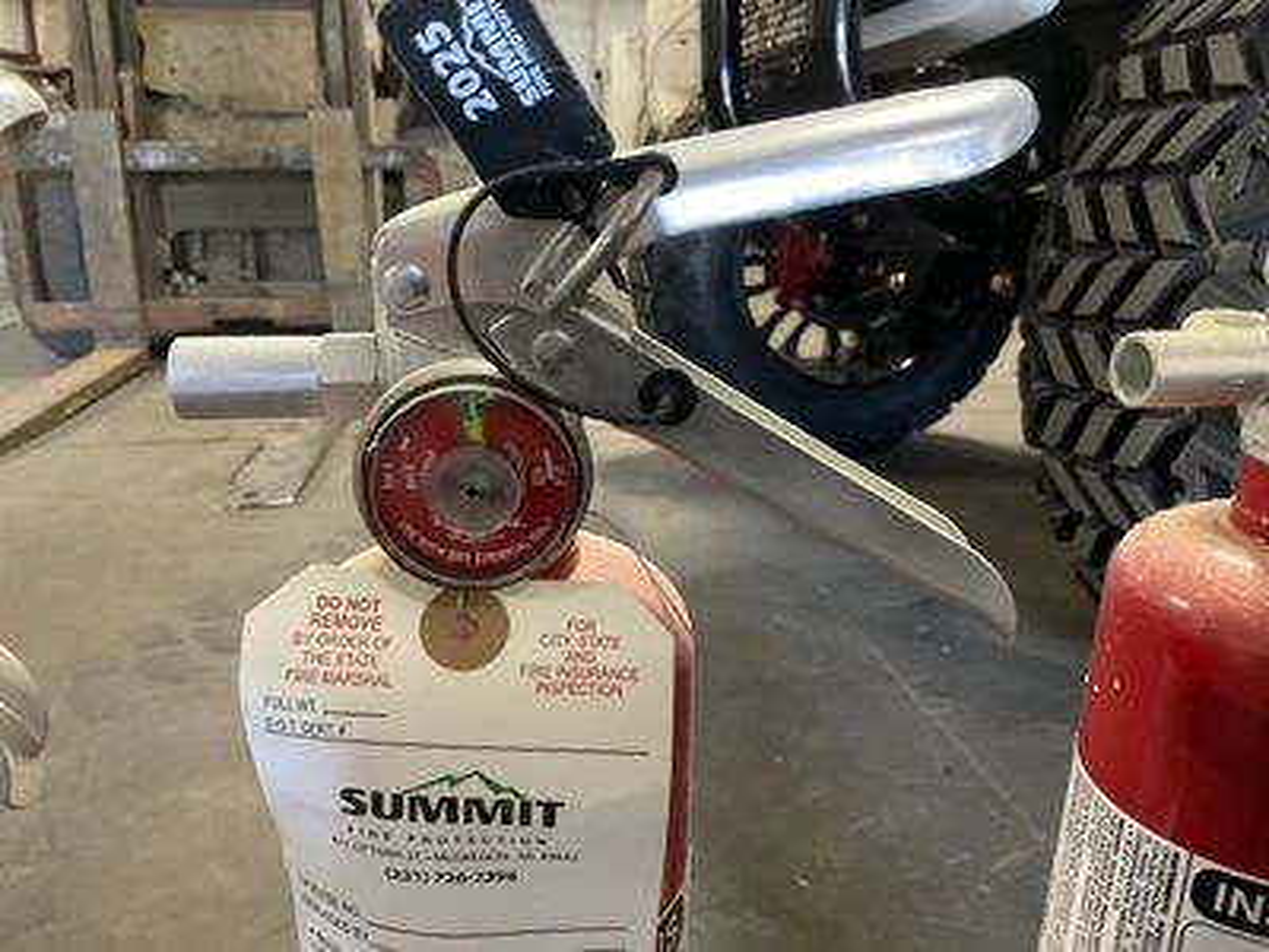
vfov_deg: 48.2
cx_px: 634
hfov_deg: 61.7
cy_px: 476
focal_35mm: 29
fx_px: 1063
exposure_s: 1/40
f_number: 1.8
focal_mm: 3
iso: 320
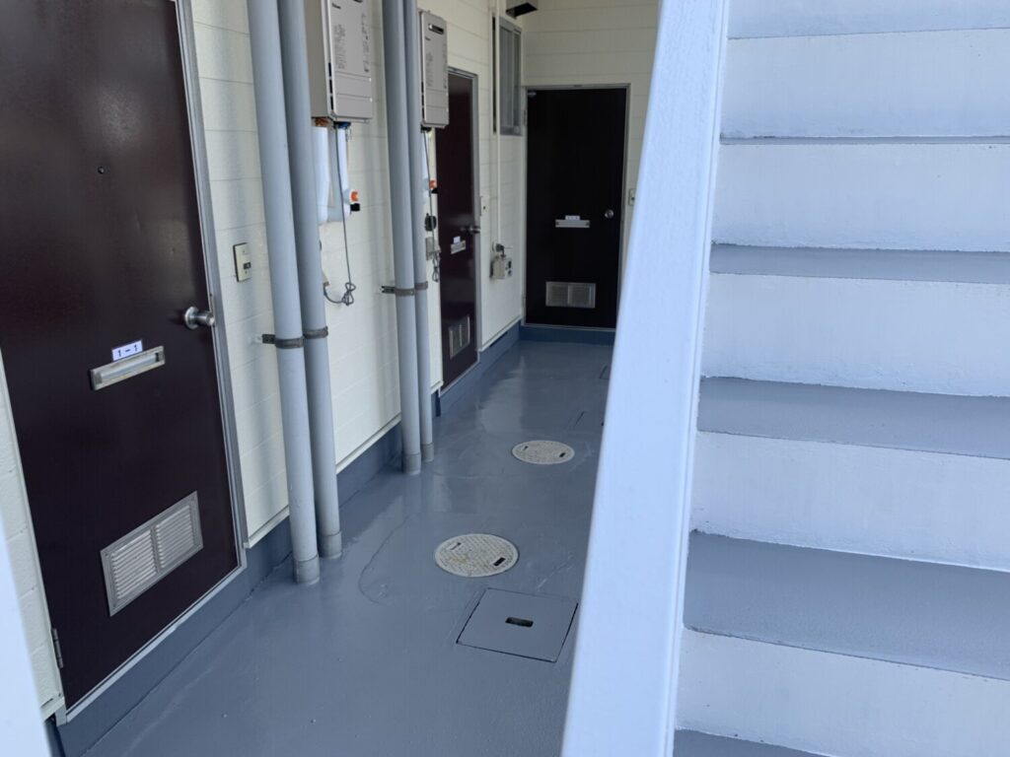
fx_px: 759
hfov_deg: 67.3
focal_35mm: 26
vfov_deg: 53.1
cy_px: 378
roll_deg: -0.2
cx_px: 505
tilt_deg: -17.2
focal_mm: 4.25
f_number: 1.8
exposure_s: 1/450
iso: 25
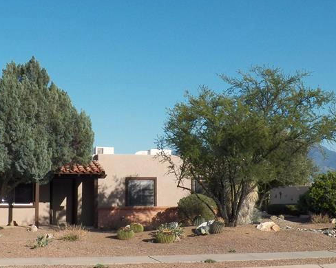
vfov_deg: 24.6
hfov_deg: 30.3
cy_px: 144
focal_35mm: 62
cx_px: 117
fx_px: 616
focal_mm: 5.5
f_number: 4
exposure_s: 1/1250
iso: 125
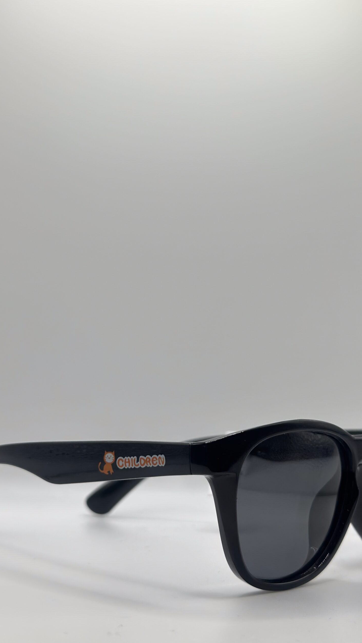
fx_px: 904
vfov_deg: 39.2
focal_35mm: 53
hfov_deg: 22.6
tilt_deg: -2.4
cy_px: 318
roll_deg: -2.7
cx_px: 193
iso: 80
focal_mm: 6.86
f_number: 1.78
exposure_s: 1/608
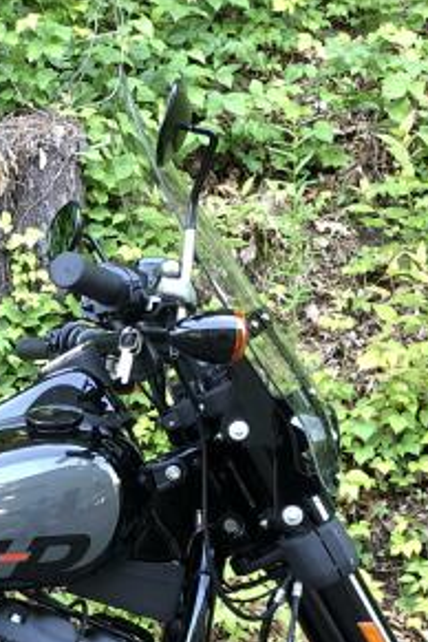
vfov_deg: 24.9
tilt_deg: -8.2
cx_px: -104
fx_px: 1427
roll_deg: +2.8
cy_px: 514
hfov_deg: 16.3
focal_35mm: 80
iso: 40
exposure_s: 1/24
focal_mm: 4
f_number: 1.8
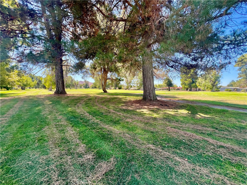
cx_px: 124
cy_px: 92
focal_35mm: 13
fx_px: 93
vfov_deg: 89.9
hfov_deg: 106.2
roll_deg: +0.3
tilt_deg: -2.7
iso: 32
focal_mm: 1.57
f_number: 1.8
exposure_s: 1/316
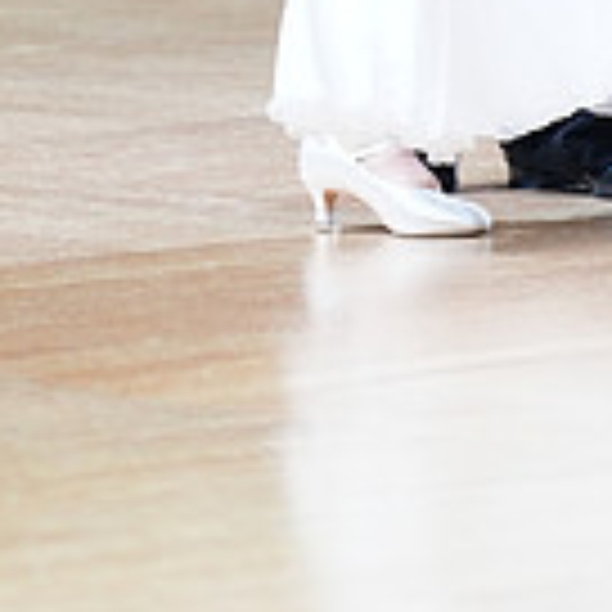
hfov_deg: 3.6
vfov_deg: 3.5
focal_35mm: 492
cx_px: 421
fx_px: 9841
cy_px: -450
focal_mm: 136
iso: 2000
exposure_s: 1/400
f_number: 2.8
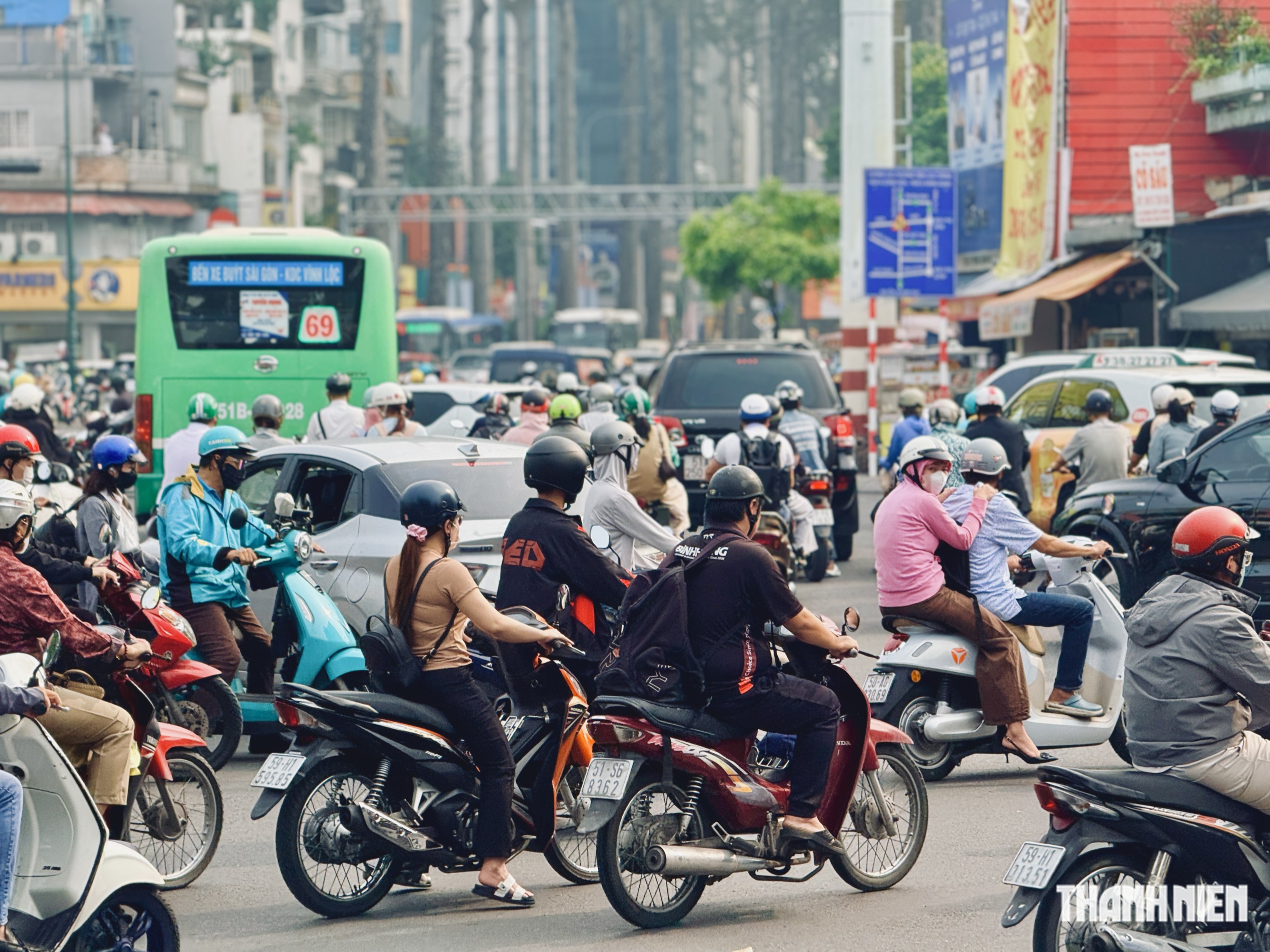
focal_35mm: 121
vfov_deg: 12.2
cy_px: 474
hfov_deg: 16.3
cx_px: 640
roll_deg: +0.2
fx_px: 4439
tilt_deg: -0.6
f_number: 2.8
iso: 64
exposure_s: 1/880
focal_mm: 15.66
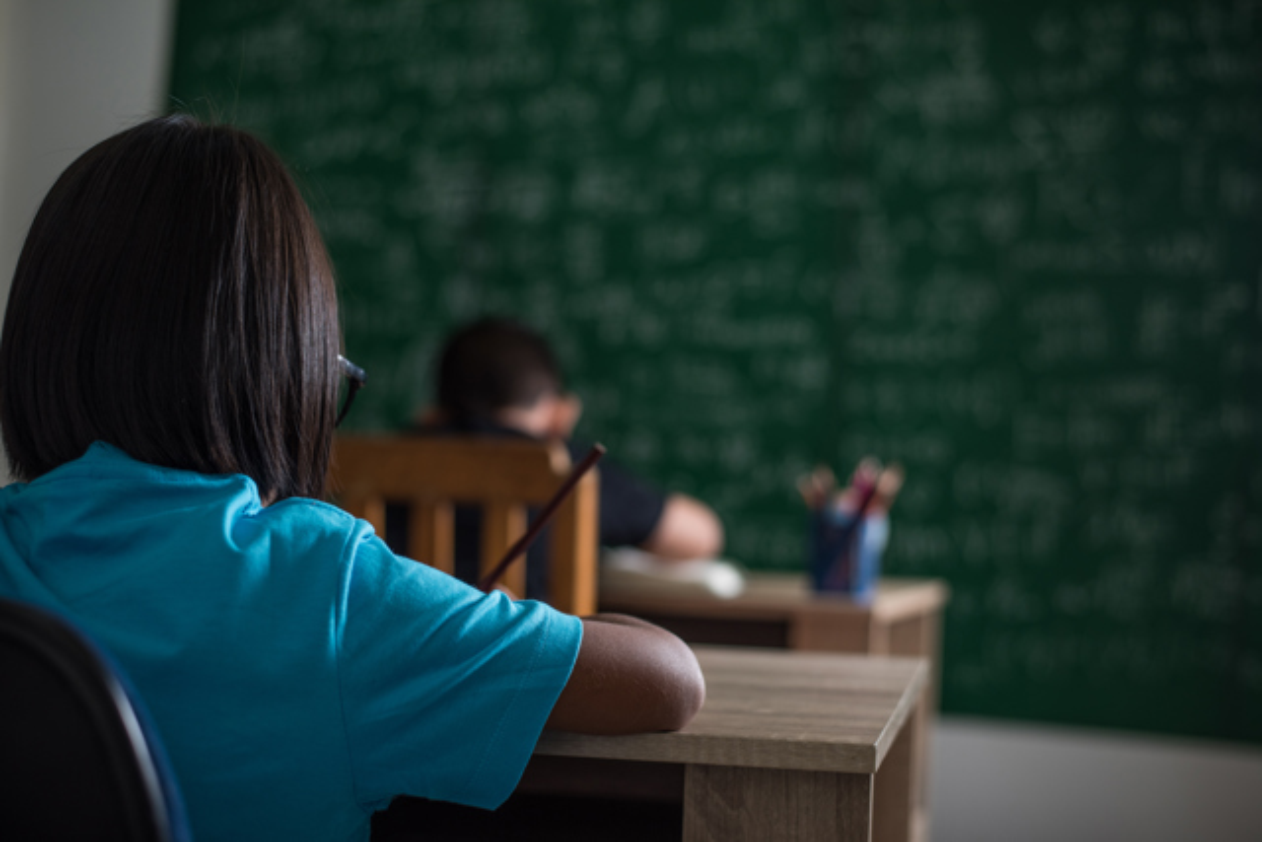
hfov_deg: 39.6
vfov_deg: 27.0
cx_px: 631
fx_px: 1753
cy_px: 421
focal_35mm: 50
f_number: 2.2
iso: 100
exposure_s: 1/200
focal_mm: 50
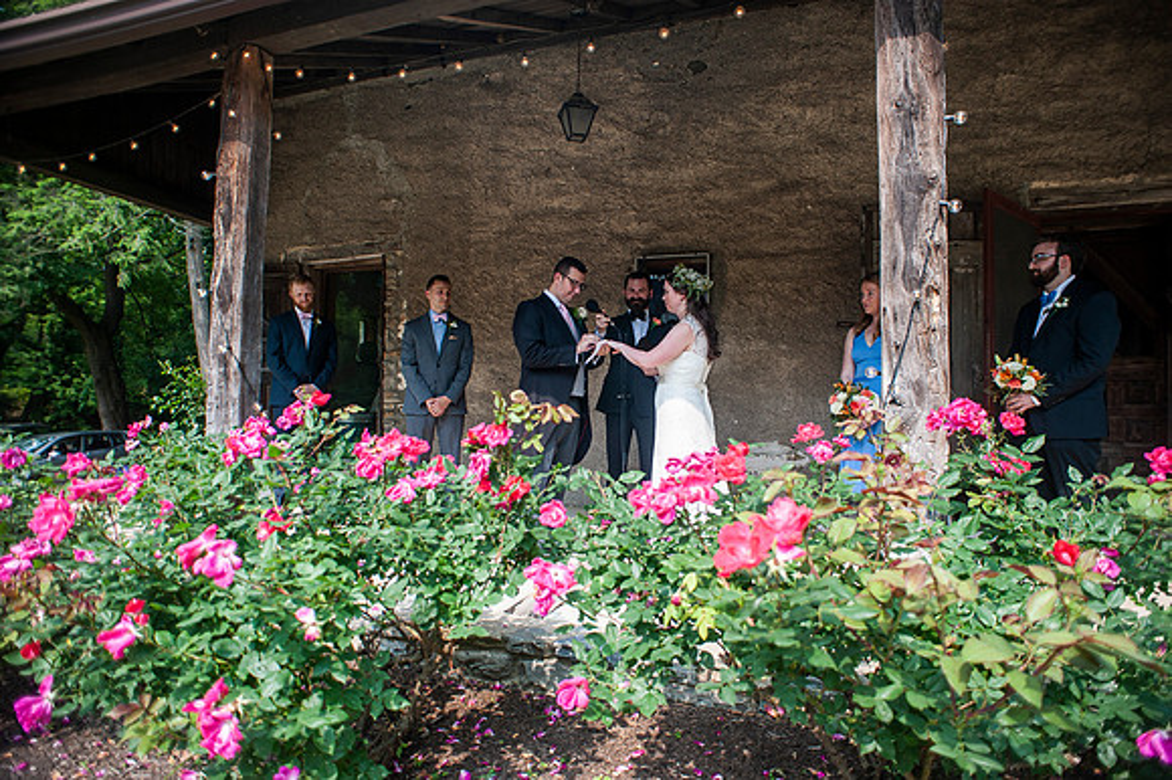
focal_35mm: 20
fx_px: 651
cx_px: 586
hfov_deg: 84.0
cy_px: 390
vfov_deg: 61.9
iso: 320
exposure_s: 1/1000
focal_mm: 20
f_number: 3.2
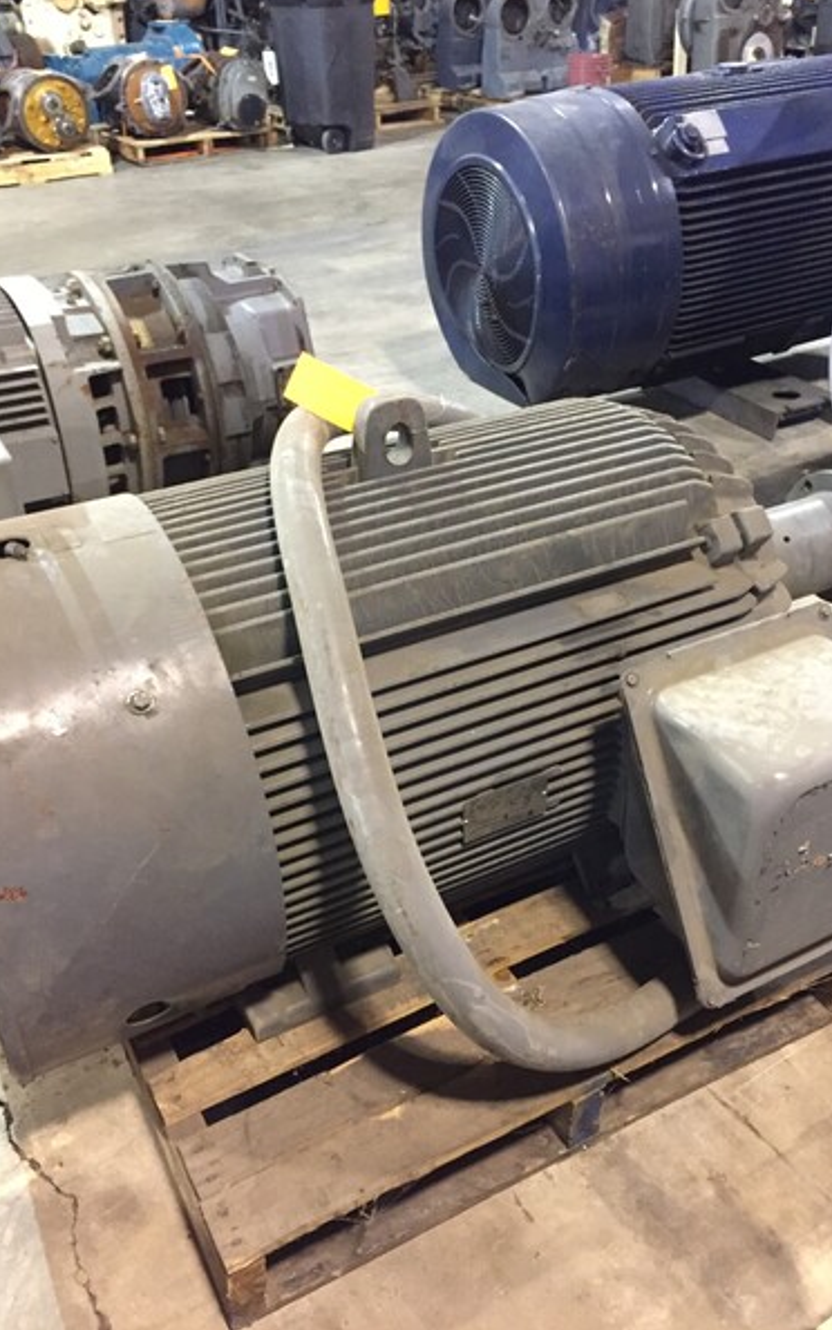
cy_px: 662
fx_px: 1124
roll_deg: +2.2
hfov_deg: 40.6
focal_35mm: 31
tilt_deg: -33.1
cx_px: 423
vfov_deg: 61.2
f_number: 2.2
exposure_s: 1/15
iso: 400
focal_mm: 4.15
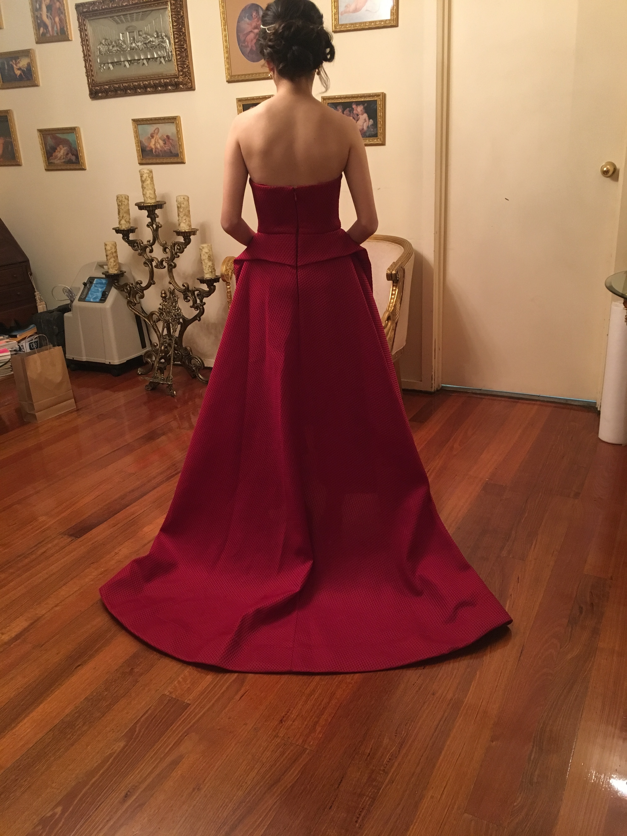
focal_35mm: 29
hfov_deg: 48.2
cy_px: 418
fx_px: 700
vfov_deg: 61.7
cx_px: 314
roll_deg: +2.8
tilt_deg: -22.1
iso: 200
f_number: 2.2
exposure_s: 1/33
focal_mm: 4.15
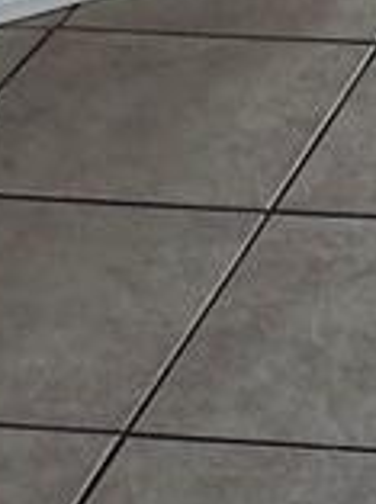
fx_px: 2676
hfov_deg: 7.6
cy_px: -1027
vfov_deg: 8.8
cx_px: 832
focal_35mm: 184
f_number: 1.78
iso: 64
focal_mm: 6.86
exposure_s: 1/188
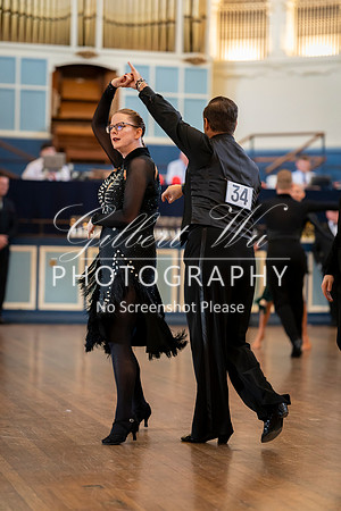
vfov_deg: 23.9
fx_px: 1208
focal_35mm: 85
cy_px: 256
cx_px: 170
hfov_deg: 16.1
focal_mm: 85
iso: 6400
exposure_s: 1/500
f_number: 1.8
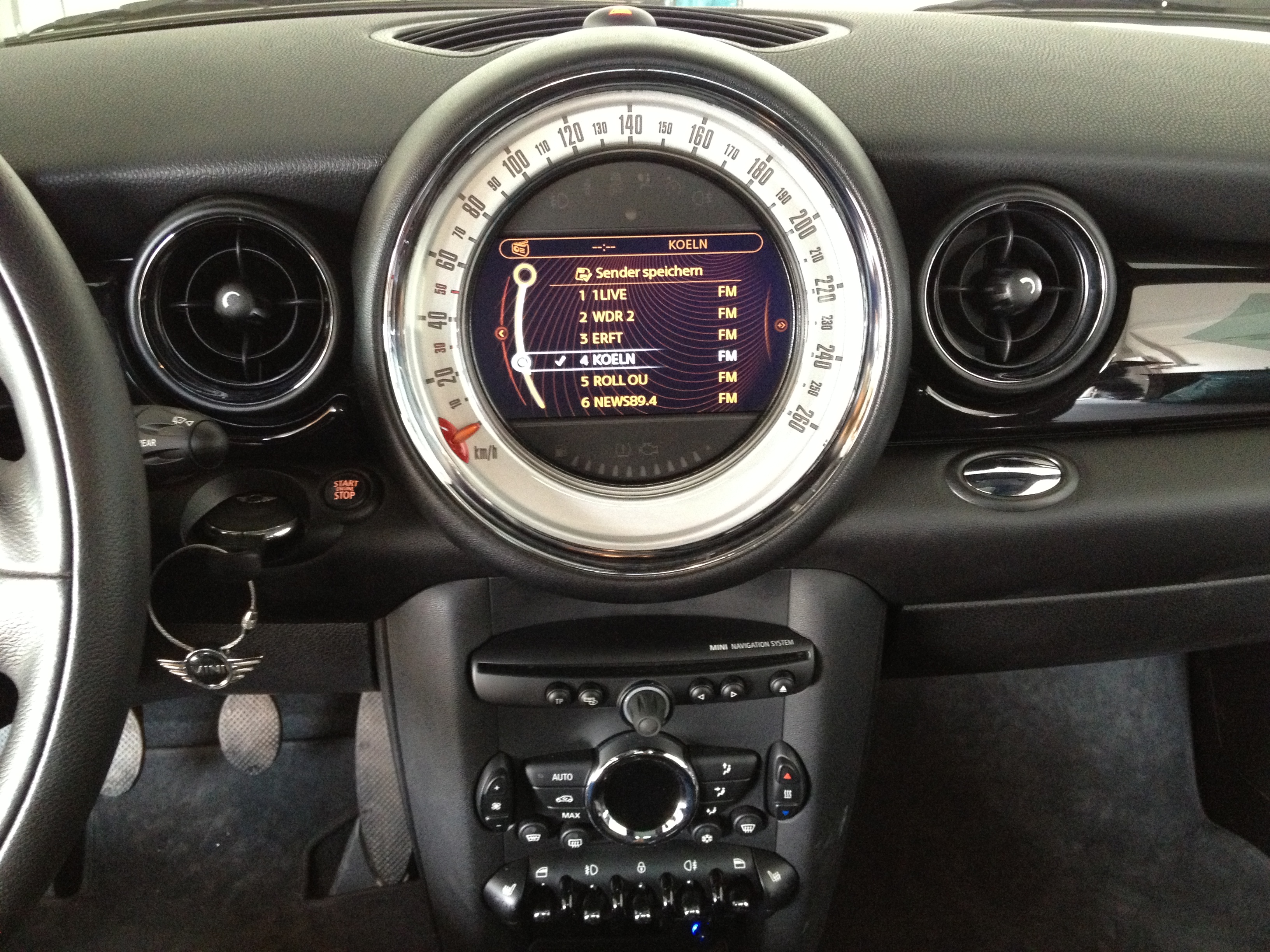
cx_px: 635
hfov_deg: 52.6
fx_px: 1284
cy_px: 476
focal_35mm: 35
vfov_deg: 40.7
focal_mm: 4.28
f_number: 2.4
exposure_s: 1/20
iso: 320
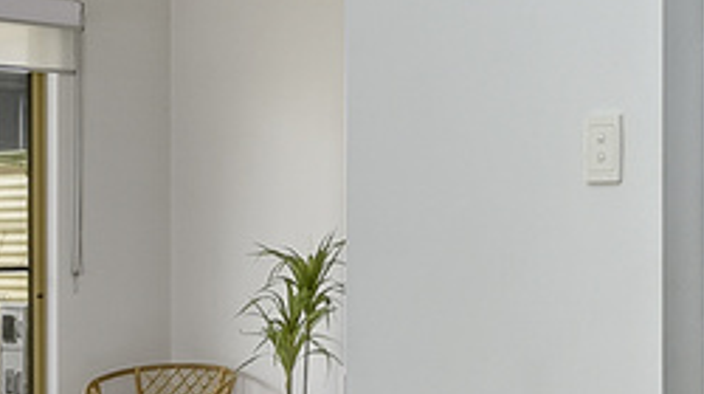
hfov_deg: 21.8
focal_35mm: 94
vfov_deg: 12.8
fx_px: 1753
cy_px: 225
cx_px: 712
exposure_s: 1/4
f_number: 11
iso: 125
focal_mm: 14
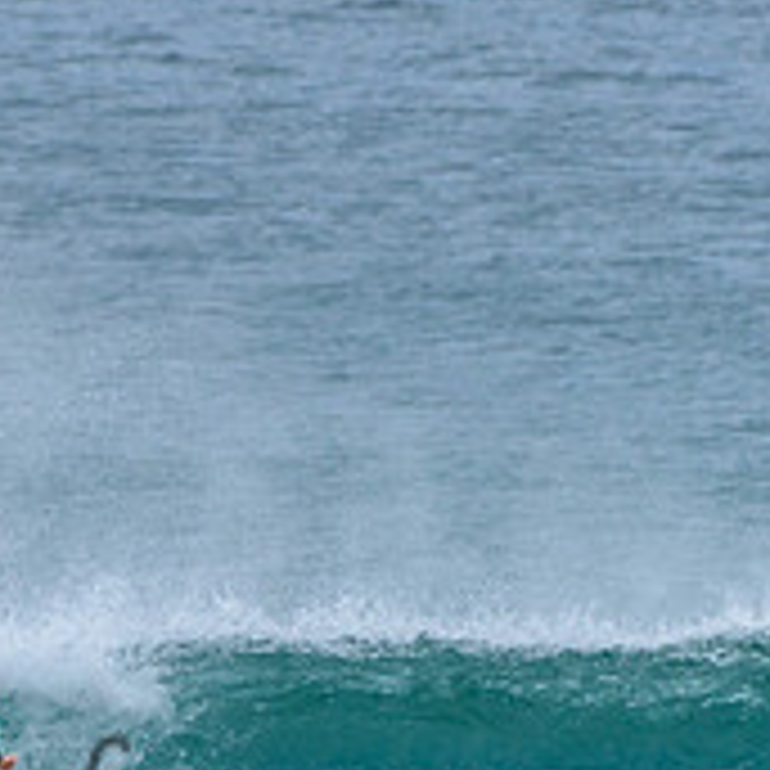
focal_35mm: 1767
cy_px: 744
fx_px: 44469
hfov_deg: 1.0
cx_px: 28
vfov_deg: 1.0
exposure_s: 1/2000
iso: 450
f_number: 5.6
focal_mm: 500
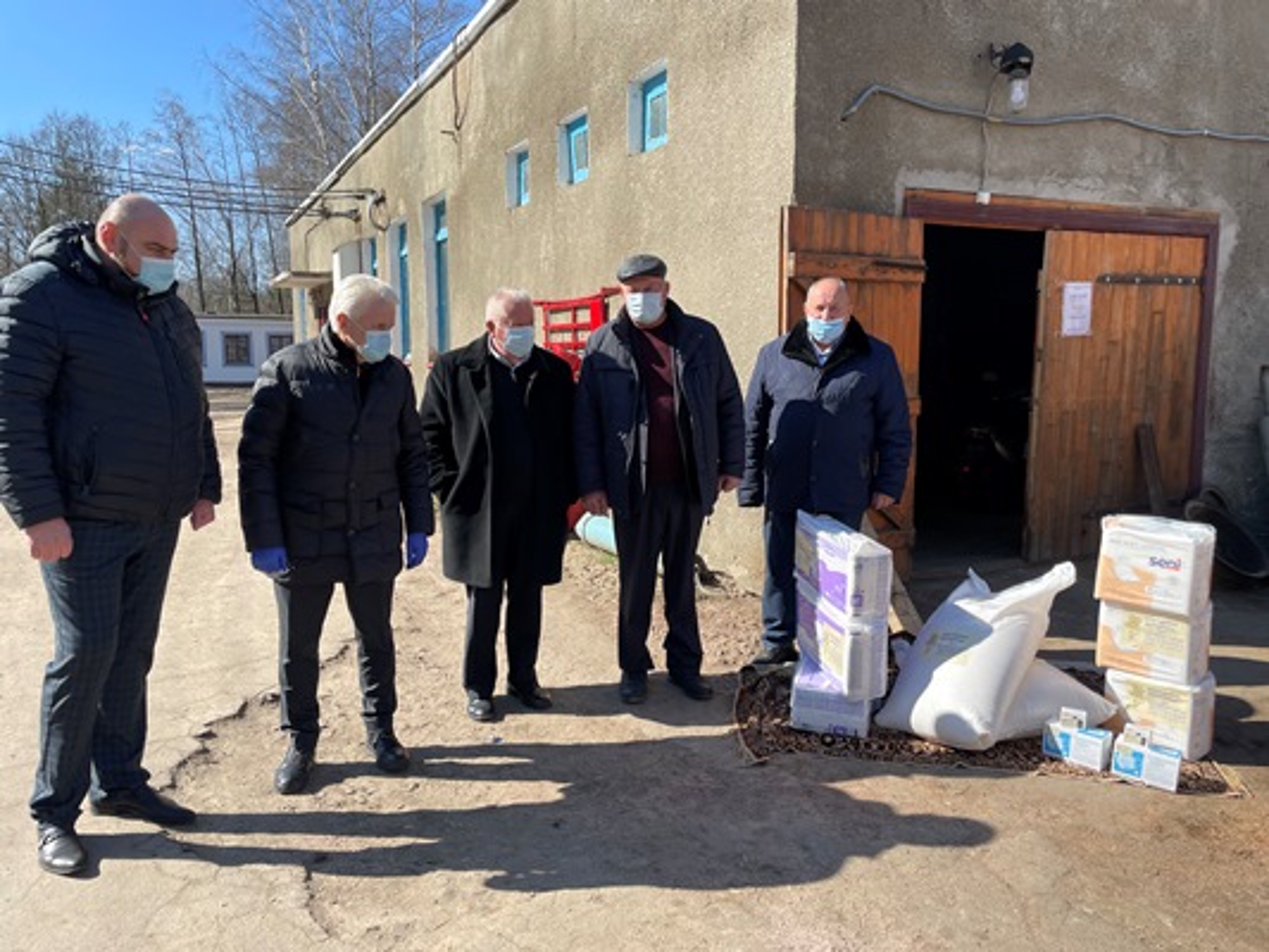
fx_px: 953
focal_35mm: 26
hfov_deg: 67.3
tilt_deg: -6.1
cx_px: 634
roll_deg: +0.4
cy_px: 476
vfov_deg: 53.1
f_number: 1.6
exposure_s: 1/1742
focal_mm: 4.2
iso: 32
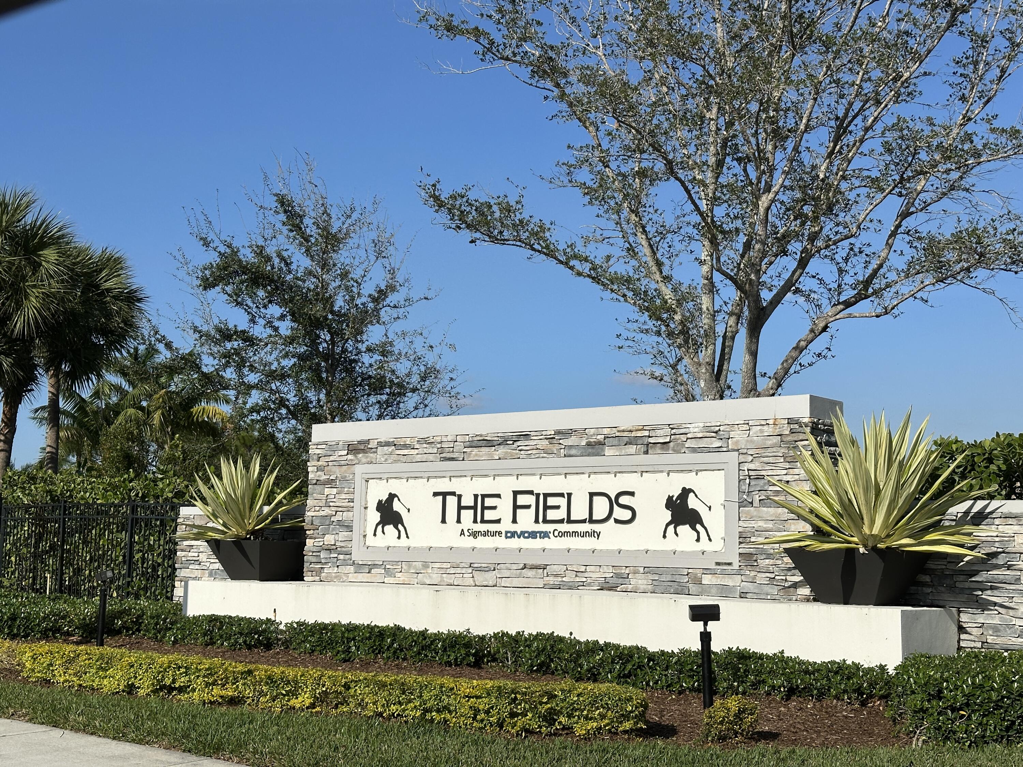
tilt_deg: +6.6
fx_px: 1419
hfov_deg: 39.7
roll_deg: +1.1
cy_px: 384
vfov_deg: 30.3
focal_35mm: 48
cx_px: 512
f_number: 1.78
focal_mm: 6.86
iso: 64
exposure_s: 1/8929
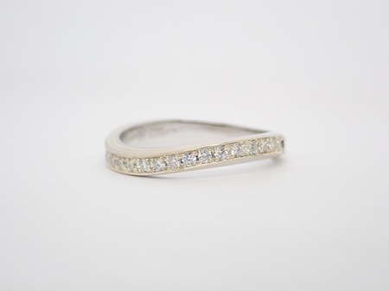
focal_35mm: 82
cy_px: 146
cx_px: 194
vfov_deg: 18.0
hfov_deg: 23.8
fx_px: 921
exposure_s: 1/100
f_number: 4.3
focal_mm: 14.62
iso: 200
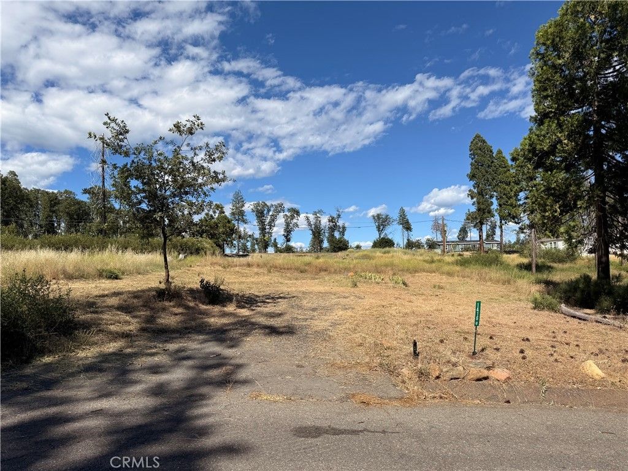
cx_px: 314
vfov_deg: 56.8
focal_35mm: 24
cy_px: 236
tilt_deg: +5.9
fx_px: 435
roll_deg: +1.6
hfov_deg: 71.6
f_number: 1.78
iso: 80
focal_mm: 6.76
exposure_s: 1/6173
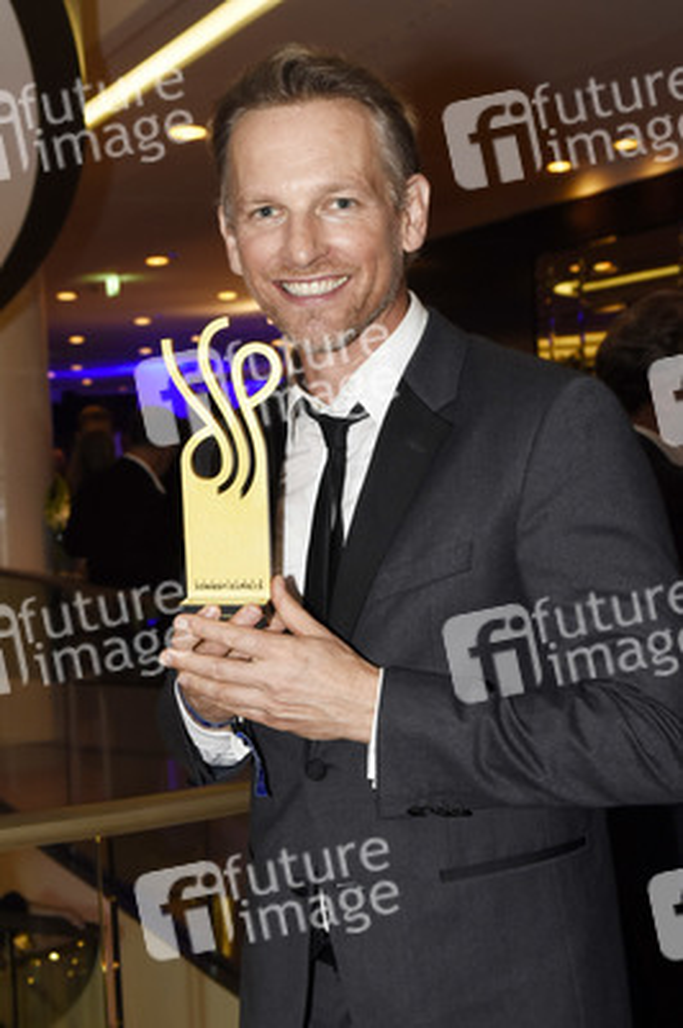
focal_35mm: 42
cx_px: 342
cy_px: 514
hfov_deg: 31.8
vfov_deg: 46.4
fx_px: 1197
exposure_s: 1/50
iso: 800
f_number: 5
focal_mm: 28
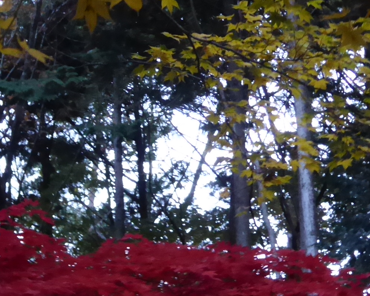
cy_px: 291
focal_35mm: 294
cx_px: 53
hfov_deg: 6.6
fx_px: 3221
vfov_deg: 5.3
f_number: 5.1
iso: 800
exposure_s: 1/6
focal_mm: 19
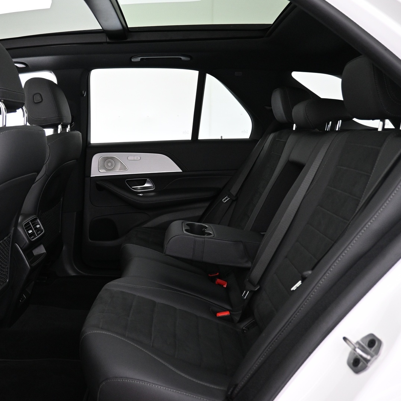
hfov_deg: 51.2
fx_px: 406
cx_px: 123
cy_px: 200
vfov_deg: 52.5
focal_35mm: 31
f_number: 3.5
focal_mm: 16
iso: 1600
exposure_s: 1/15
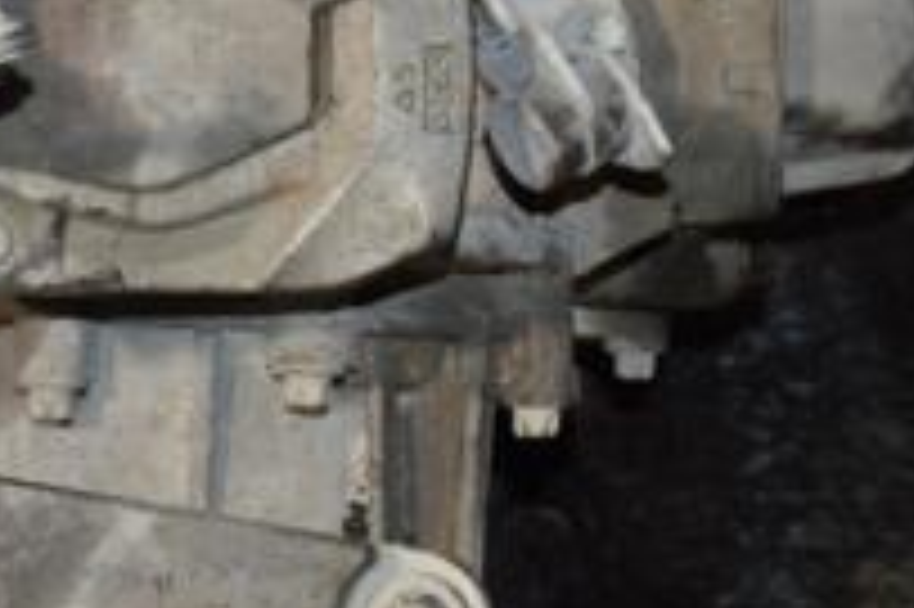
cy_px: 167
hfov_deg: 14.2
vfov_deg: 9.6
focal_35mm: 142
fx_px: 3602
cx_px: -77
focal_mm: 32
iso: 800
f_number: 5
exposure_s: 1/60
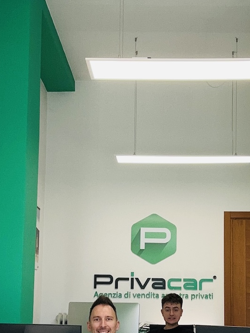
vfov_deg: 28.7
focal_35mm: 67
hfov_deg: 21.9
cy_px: 227
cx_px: 147
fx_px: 645
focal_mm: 2.69
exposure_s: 1/121
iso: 40
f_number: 1.9
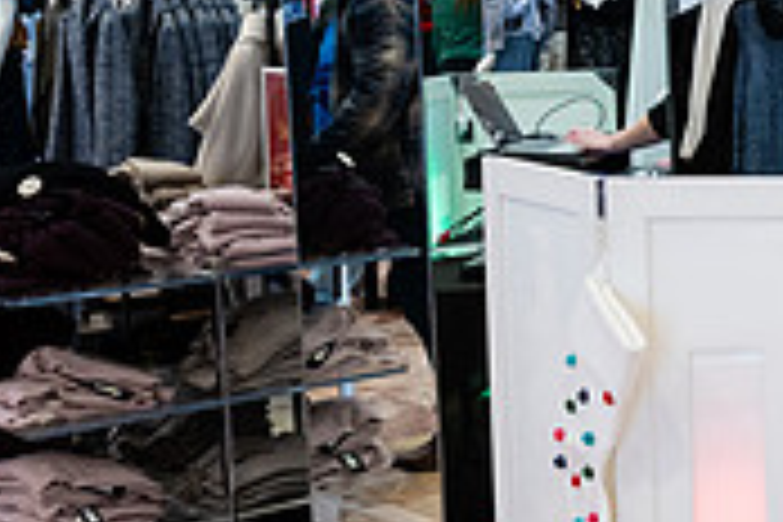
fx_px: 1805
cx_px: 1177
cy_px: 185
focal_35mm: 83
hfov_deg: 20.8
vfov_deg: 16.4
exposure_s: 1/160
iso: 1000
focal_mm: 24
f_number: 3.2
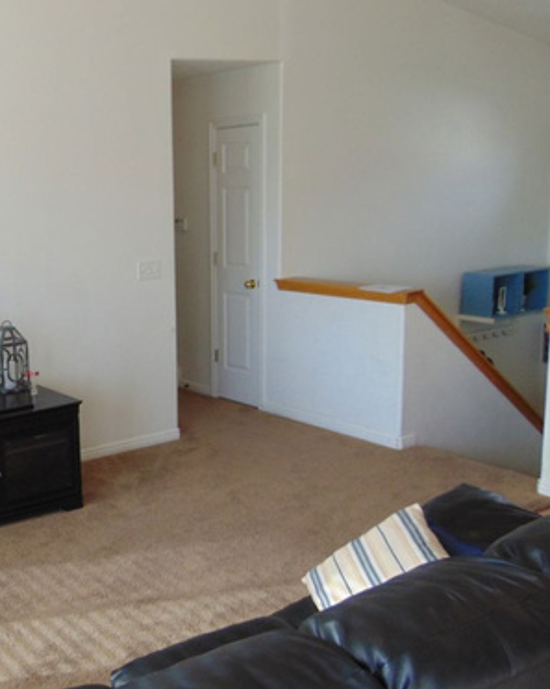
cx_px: 43
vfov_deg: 43.9
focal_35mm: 42
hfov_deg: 33.5
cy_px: 350
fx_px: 856
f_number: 3
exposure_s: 1/60
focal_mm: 4.5
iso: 80
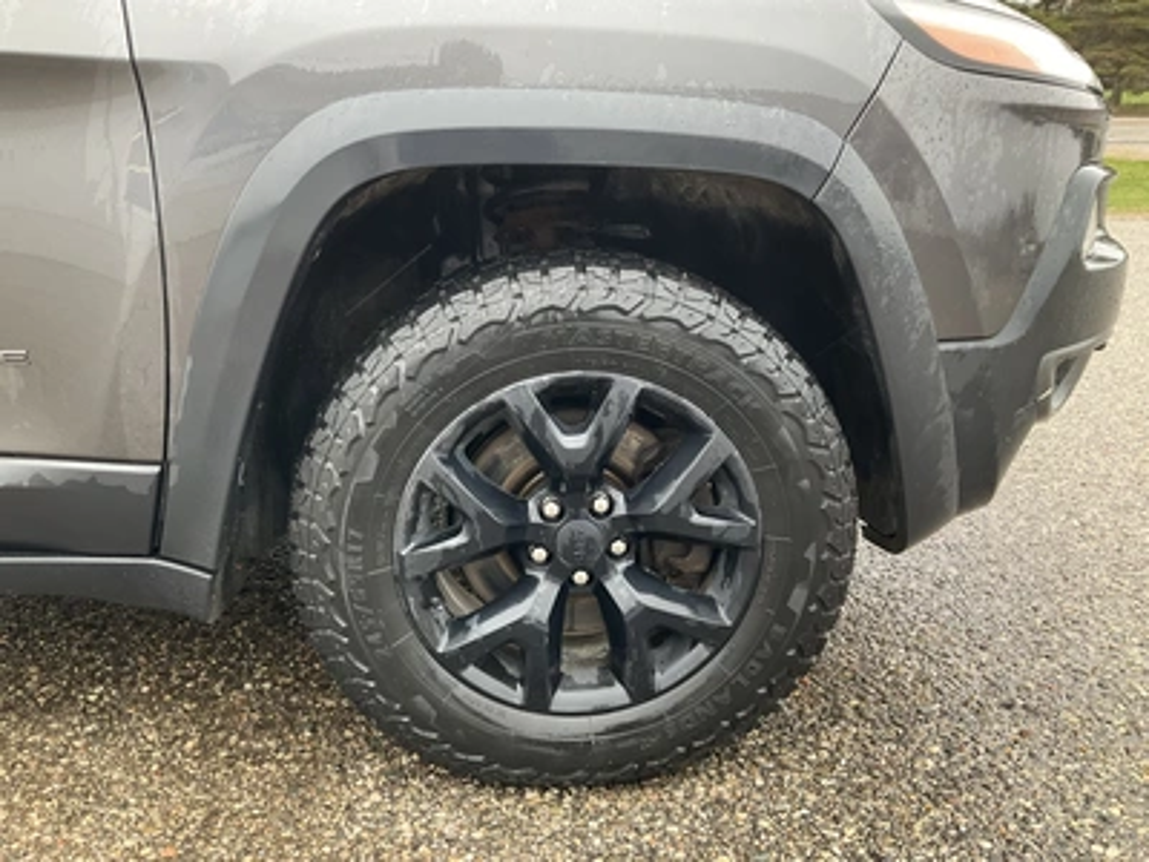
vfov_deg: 48.2
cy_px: 431
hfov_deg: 61.7
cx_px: 574
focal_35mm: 29
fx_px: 963
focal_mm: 3
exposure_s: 1/85
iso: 64
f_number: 1.8
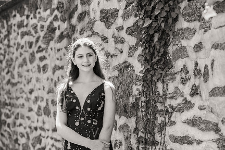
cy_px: 87
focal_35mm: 94
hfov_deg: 21.6
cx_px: 146
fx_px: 587
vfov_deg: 14.5
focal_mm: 70
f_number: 3.2
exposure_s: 1/1000
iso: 400
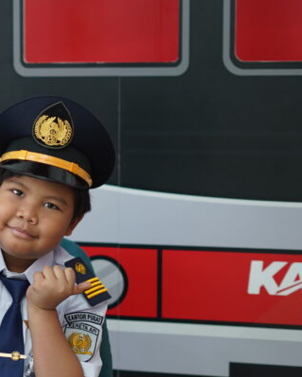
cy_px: 217
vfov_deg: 16.0
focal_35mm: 120
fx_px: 1341
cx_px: -89
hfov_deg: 12.5
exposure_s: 1/100
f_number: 1.8
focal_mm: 50
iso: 400
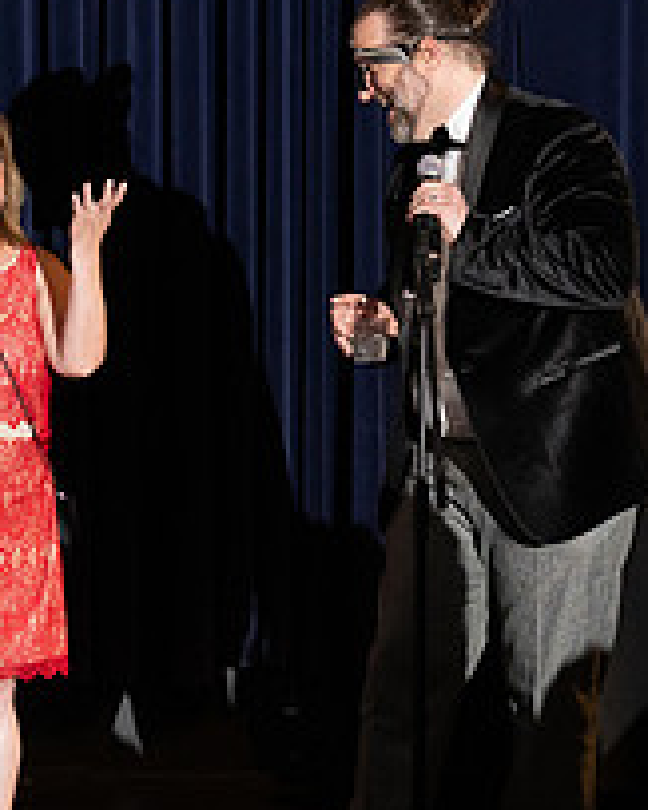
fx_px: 4294
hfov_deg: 8.6
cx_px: 171
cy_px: 423
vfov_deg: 10.8
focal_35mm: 179
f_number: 4.5
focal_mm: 67
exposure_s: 1/200
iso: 2500
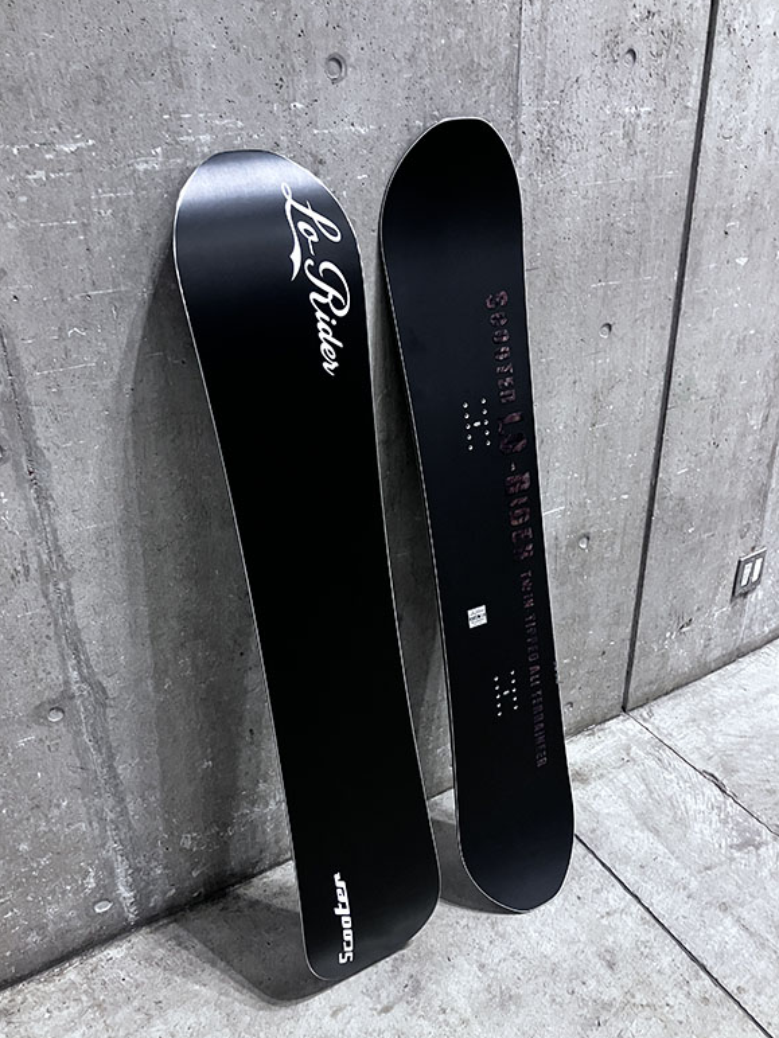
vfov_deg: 61.7
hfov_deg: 48.2
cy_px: 531
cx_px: 378
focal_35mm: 29
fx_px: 870
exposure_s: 1/60
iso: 320
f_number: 1.8
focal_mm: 3.99
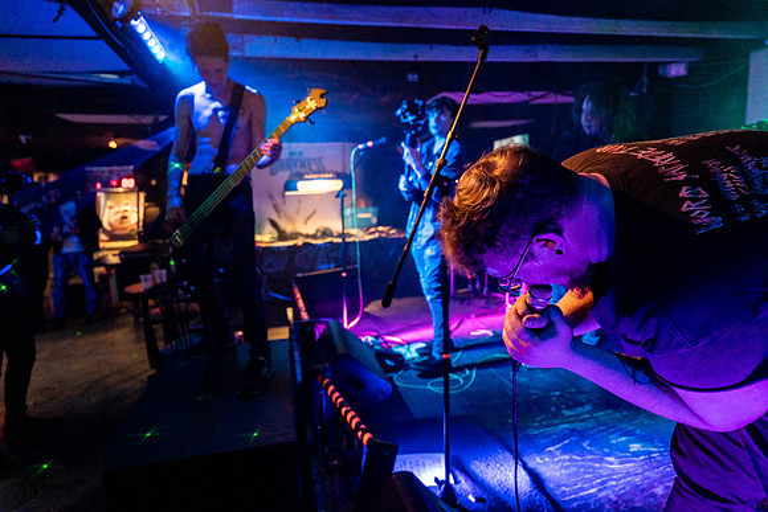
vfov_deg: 59.5
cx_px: 384
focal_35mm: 21
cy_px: 256
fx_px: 448
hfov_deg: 81.2
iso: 3200
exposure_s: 1/200
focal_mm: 21
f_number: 2.8
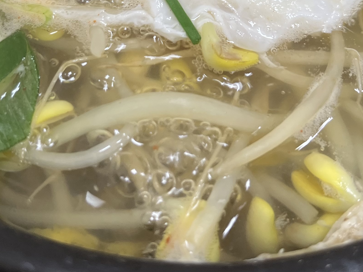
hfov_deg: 29.4
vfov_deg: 21.1
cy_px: -34
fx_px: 692
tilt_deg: -55.2
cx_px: 167
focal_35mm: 66
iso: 125
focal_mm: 5.1
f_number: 1.6
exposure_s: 1/120
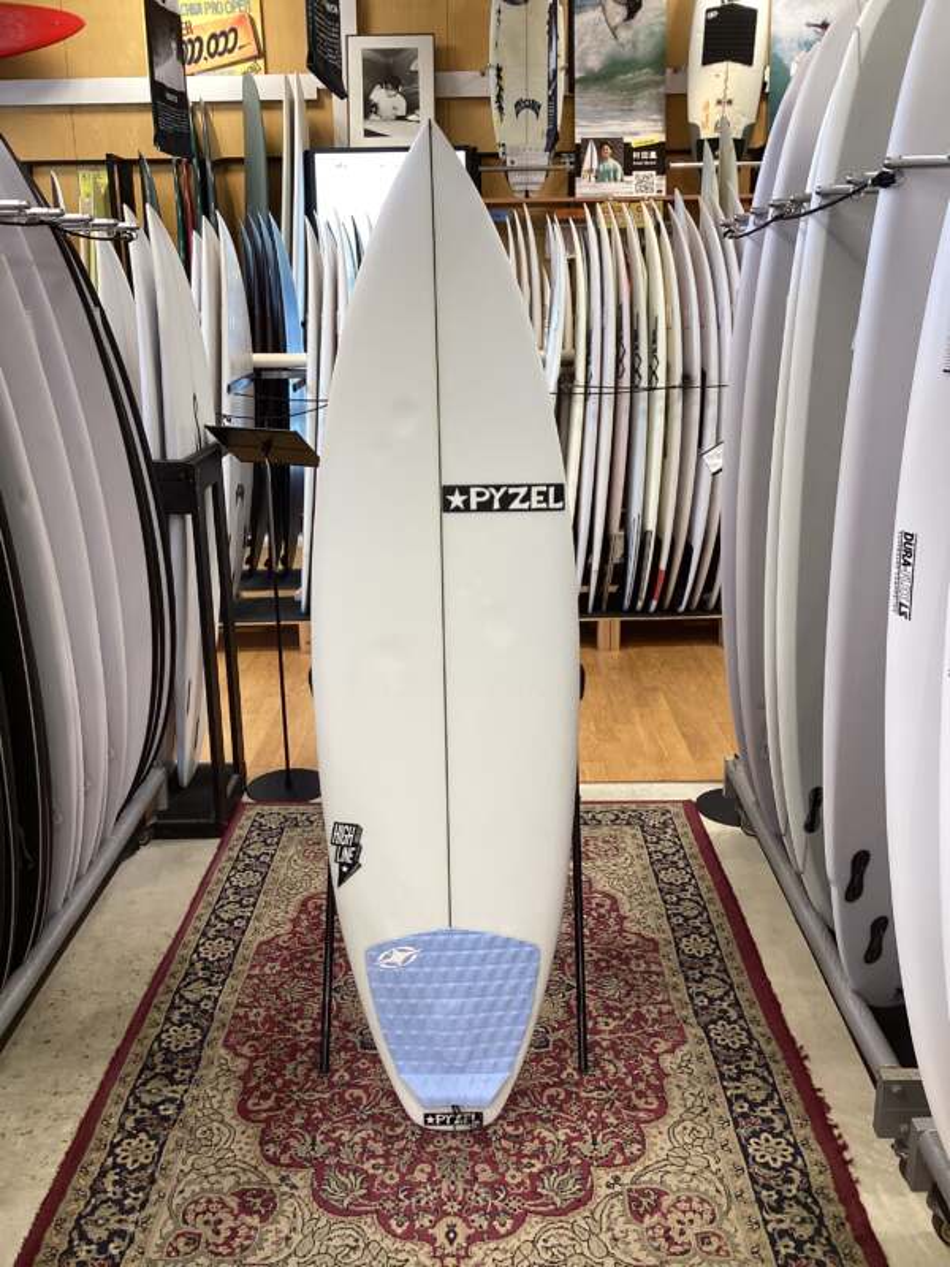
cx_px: 475
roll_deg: -1.9
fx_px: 1134
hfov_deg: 45.4
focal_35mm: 31
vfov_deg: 58.4
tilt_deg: -15.9
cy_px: 634
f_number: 2.4
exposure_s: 1/50
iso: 64
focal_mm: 3.3
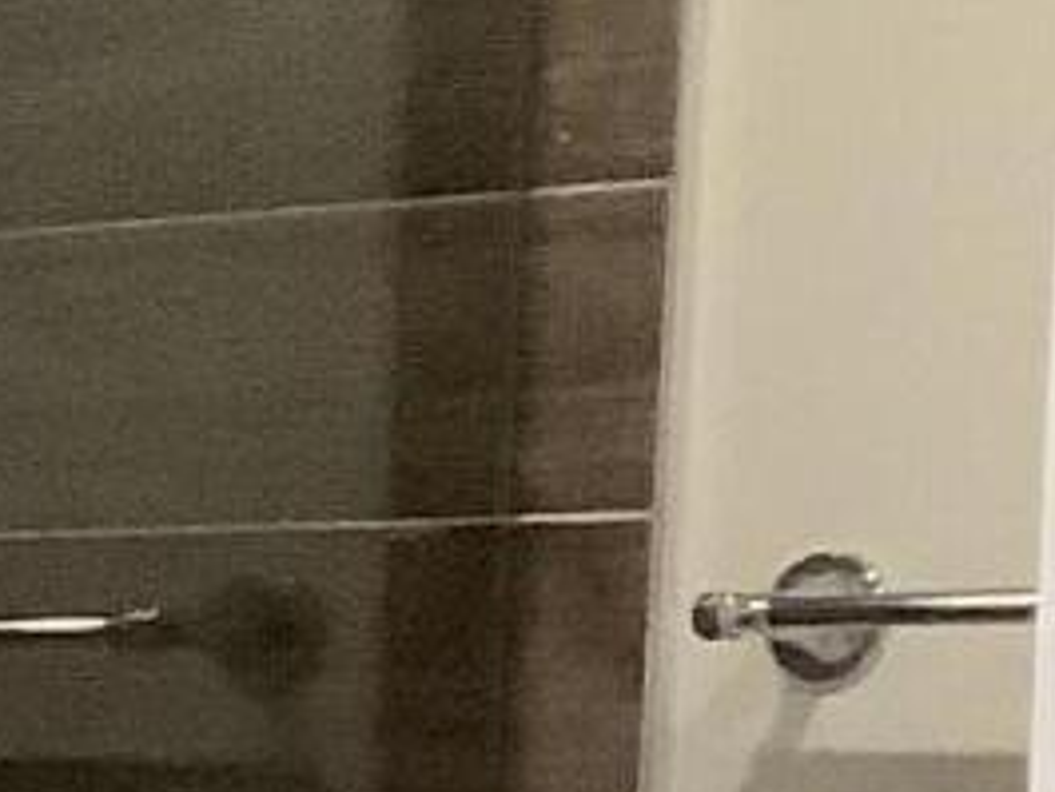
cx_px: -2795
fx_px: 7135
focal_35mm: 234
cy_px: 1540
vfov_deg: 6.2
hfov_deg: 7.0
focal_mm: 3.3
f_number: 2.4
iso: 250
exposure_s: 1/50
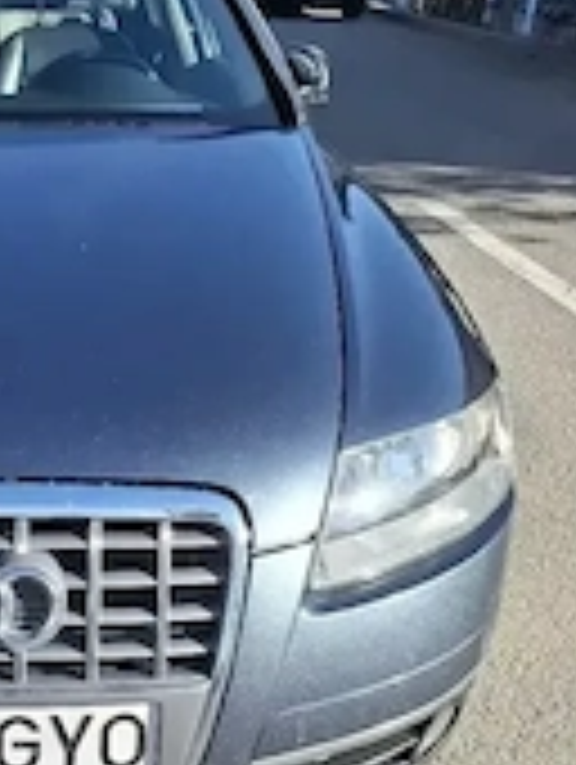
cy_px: 522
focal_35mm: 54
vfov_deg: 35.1
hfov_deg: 25.1
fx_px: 1195
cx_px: -68
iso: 50
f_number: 1.8
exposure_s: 1/1111
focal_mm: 5.54
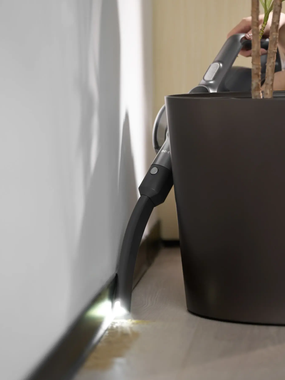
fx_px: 1591
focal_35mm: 145
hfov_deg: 10.2
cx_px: 142
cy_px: 179
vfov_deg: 13.6
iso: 200
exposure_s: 1/125
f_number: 2.8
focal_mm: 133
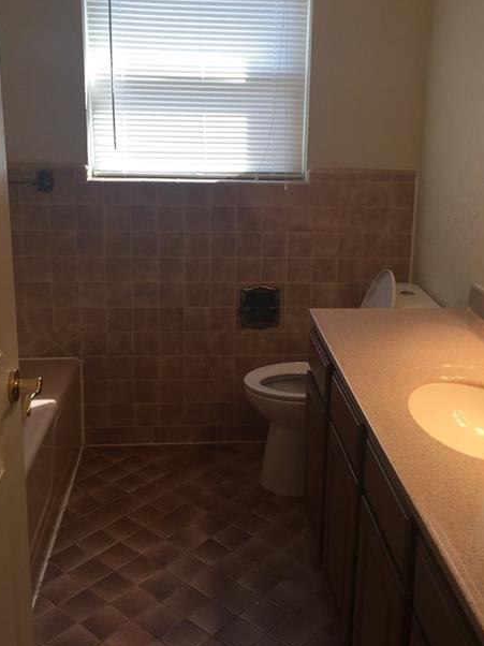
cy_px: 273
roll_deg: -2.0
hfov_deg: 38.6
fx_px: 690
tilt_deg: -12.2
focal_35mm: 37
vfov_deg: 50.0
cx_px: 259
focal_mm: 4.15
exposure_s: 1/120
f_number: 2.2
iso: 40
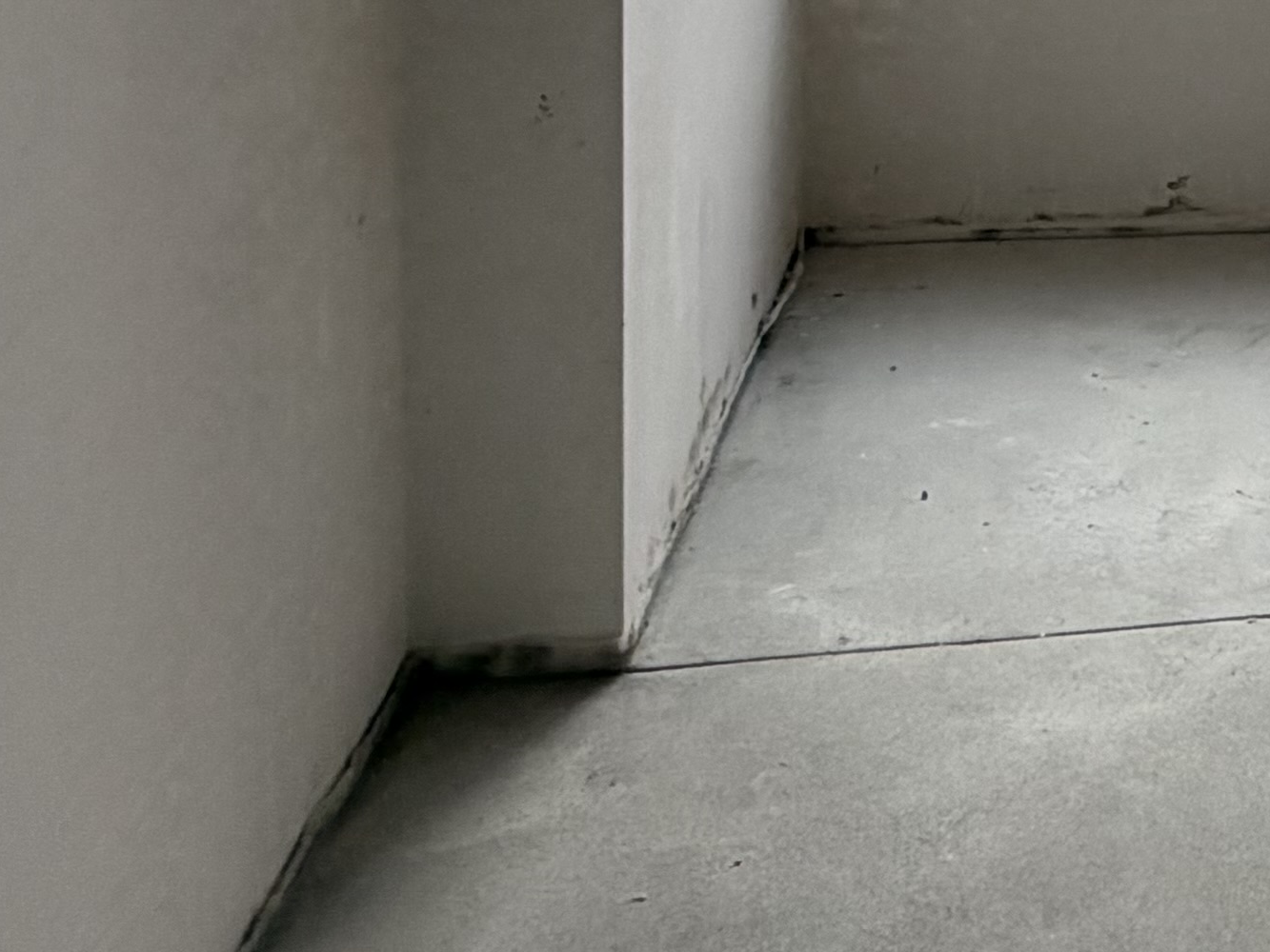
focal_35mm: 60
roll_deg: -3.9
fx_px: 2201
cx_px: 1812
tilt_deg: -8.6
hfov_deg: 25.6
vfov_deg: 22.3
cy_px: -230
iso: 80
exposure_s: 1/121
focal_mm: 2.22
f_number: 2.2
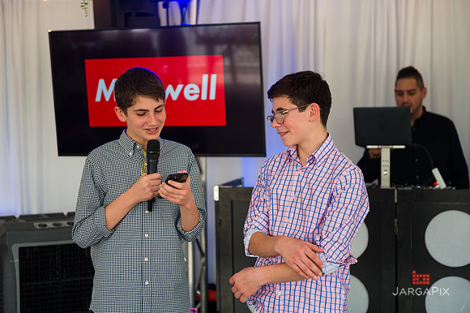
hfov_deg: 28.9
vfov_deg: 19.4
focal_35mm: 70
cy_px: 156
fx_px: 913
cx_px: 235
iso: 200
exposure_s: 1/200
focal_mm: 70
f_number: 3.2
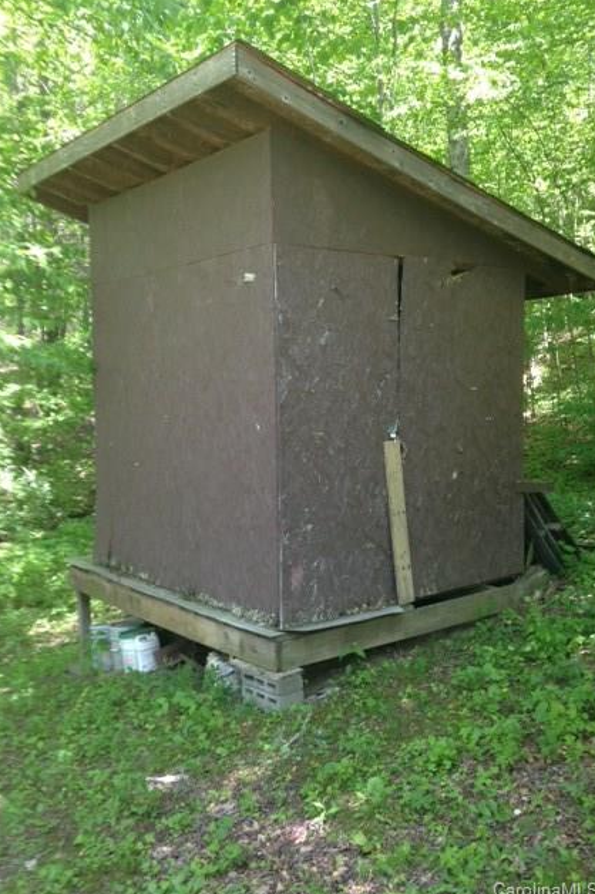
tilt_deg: -4.1
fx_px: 869
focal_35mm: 35
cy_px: 448
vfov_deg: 54.5
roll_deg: +1.2
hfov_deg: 37.8
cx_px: 315
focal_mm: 4.12
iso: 50
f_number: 2.4
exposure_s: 1/40
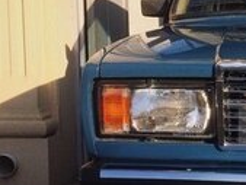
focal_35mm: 113
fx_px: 804
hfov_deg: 15.9
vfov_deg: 13.1
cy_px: 122
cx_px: 376
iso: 32
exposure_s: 1/1140
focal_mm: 4.15
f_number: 2.2
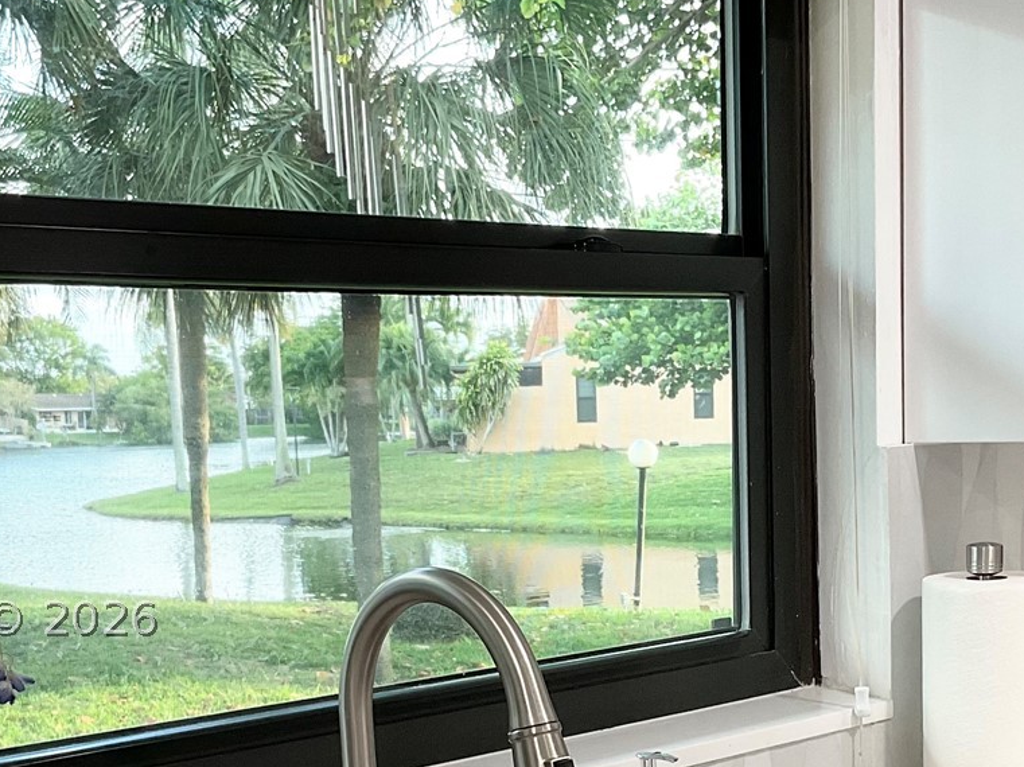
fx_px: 1804
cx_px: 569
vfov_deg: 23.6
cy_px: 618
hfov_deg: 31.7
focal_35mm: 61
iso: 50
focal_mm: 3
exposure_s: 1/60
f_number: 1.8
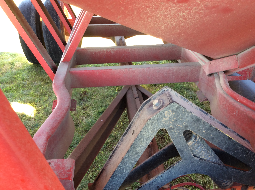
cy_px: 95
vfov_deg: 44.1
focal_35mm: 32
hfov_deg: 56.9
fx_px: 235
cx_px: 128
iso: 32
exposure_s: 1/24
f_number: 2.4
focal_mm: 3.3
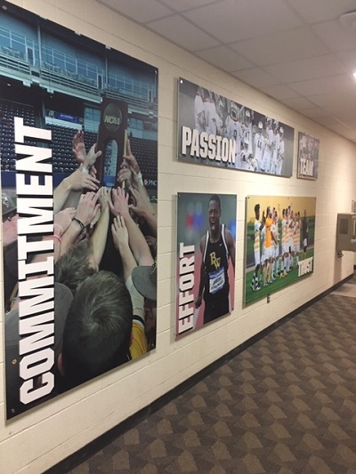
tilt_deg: -4.1
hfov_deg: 48.2
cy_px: 237
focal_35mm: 29
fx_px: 397
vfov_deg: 61.6
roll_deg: -0.8
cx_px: 178
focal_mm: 4.15
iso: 80
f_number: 2.2
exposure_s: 1/10
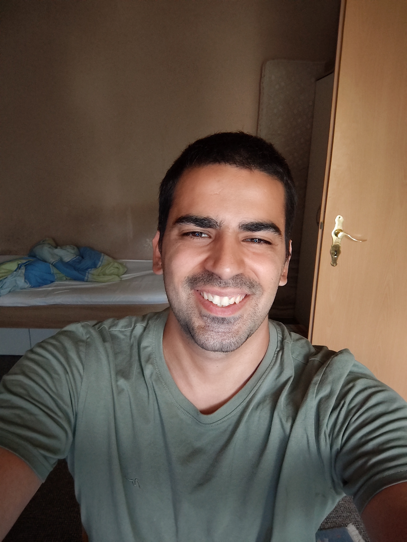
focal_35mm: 24
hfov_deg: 56.8
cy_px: 271
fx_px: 376
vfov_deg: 71.6
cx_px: 204
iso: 430
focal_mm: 3.26
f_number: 2.4
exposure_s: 1/20
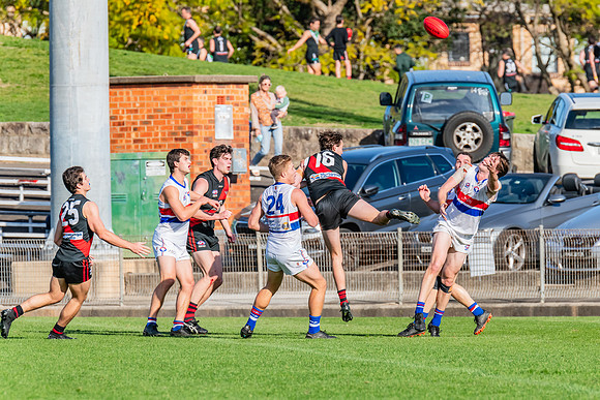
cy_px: 209
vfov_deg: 3.1
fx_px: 7394
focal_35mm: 444
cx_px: 350
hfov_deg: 4.6
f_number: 10
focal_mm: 380
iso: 800
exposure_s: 1/1600
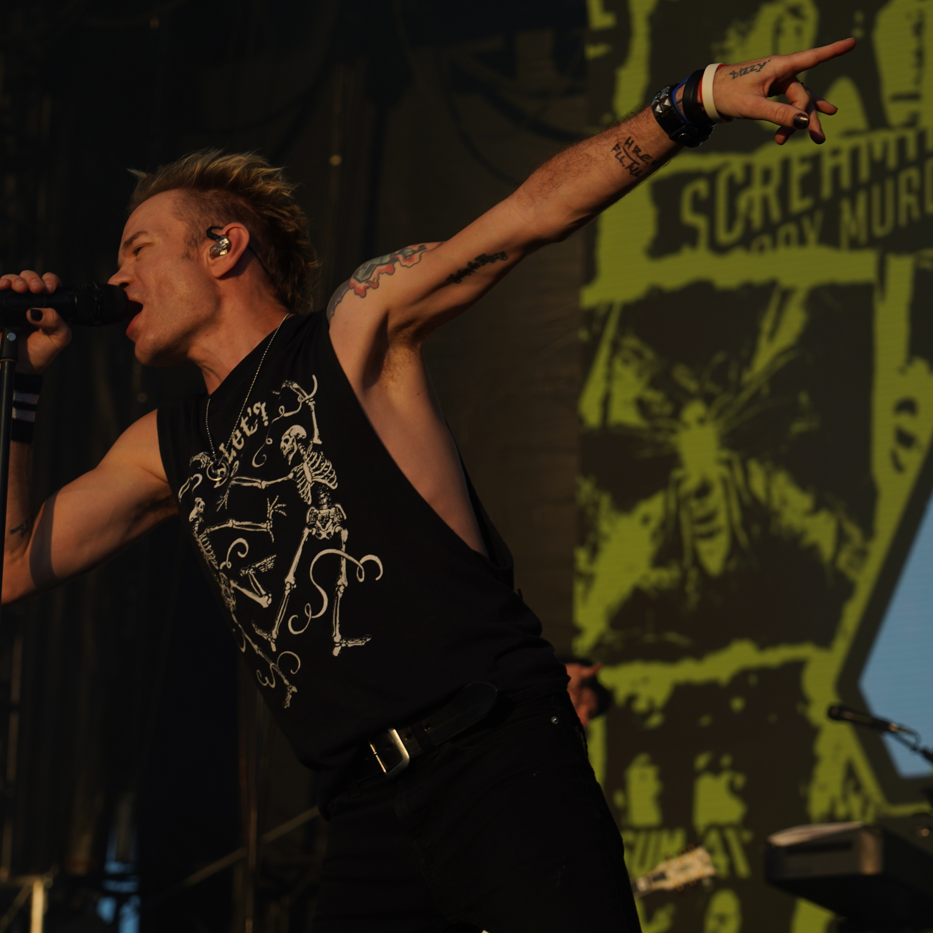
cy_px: 466
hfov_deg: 13.0
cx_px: 391
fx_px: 4086
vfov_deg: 13.0
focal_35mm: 134
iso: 100
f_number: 8
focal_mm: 105
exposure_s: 1/500
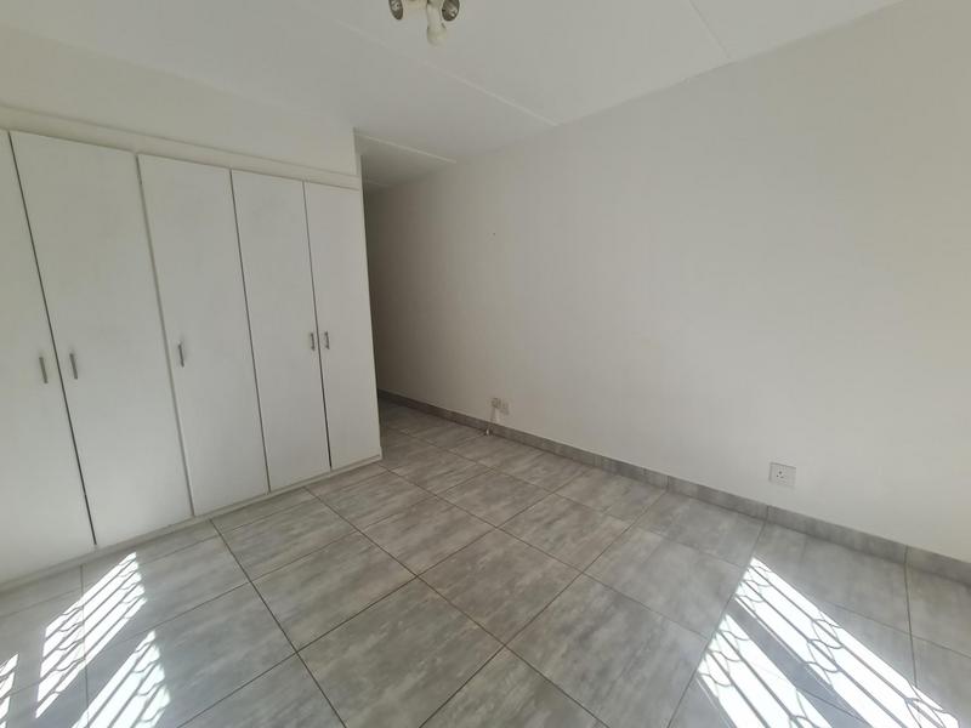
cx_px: 486
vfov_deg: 89.9
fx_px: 365
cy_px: 364
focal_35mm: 13
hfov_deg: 106.2
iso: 50
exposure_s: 1/193
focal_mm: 2.2
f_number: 2.2
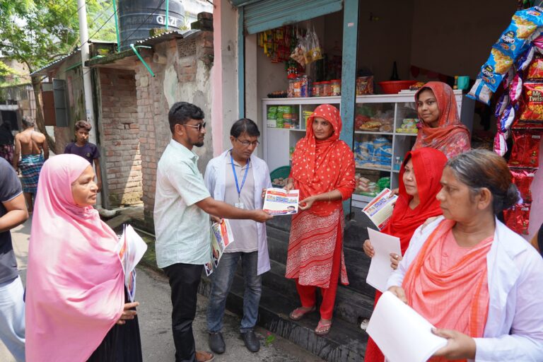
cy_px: 181
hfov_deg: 73.7
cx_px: 272
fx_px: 362
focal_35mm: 24
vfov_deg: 53.1
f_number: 4
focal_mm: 24
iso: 100
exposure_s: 1/160
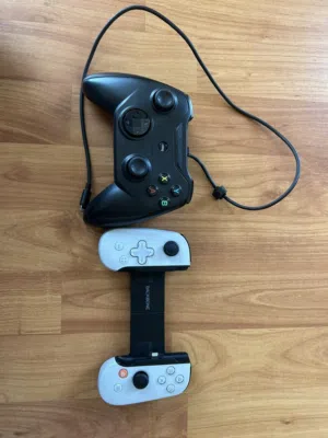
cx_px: 164
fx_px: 328
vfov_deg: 67.3
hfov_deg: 53.1
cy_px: 219
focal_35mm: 26
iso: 125
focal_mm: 5.7
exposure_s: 1/81
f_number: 1.5
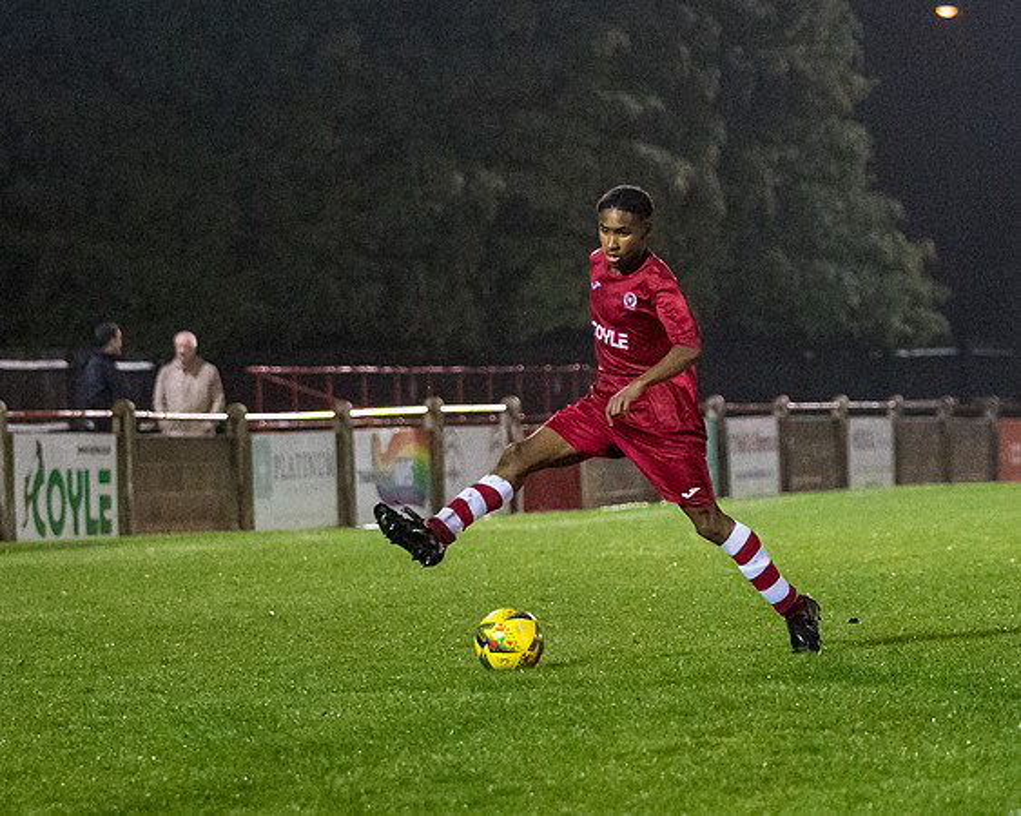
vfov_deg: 6.4
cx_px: 645
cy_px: 344
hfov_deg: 8.1
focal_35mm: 240
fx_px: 7248
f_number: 2.8
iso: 6400
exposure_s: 1/1000
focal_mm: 98
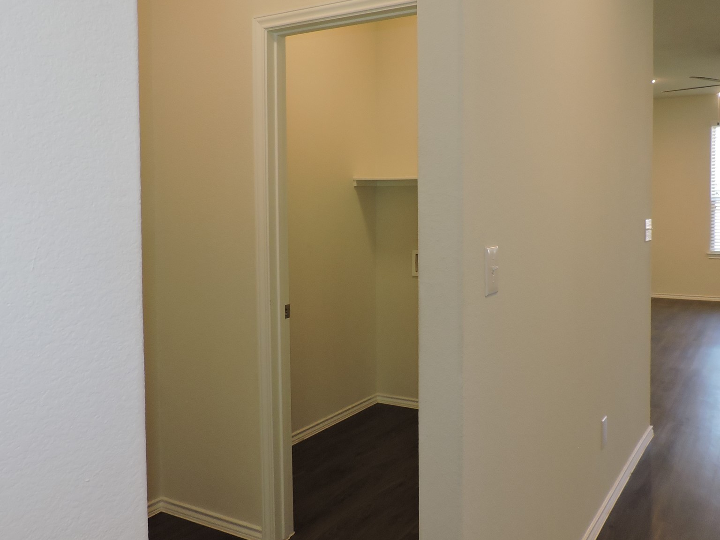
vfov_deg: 44.0
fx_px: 666
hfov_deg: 56.7
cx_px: 390
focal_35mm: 32
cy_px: 230
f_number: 3
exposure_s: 1/40
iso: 250
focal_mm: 4.3
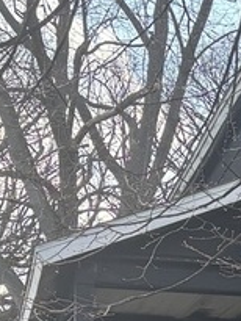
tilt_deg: +1.0
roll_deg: -1.1
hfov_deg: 10.1
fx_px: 1270
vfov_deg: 13.5
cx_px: 476
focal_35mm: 137
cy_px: 498
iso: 64
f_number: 1.6
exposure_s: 1/586
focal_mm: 5.96
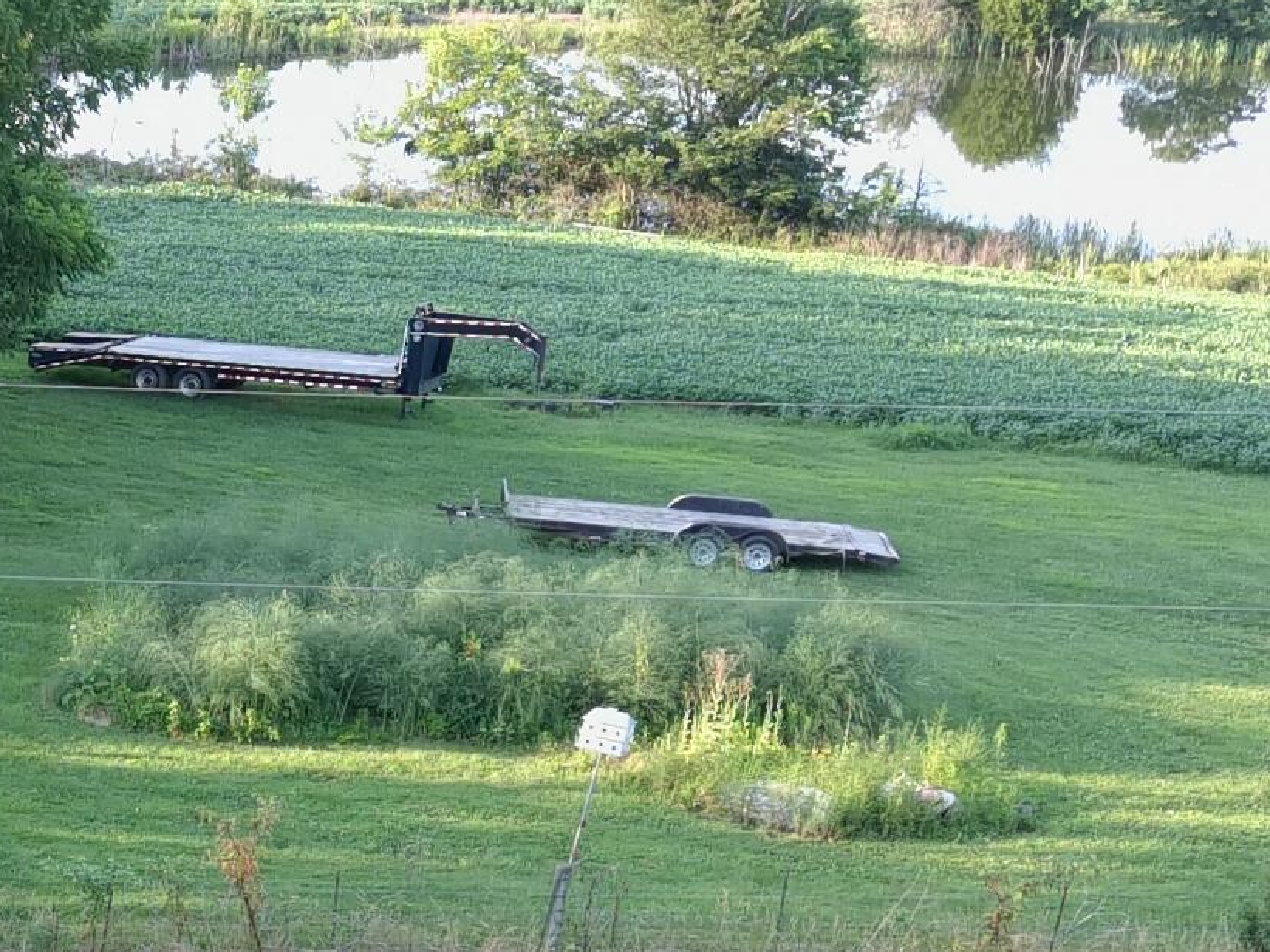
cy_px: 1088
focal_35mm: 95
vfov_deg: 15.1
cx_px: -467
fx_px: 3486
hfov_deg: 18.9
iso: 100
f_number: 1.8
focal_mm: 4.74
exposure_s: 1/80
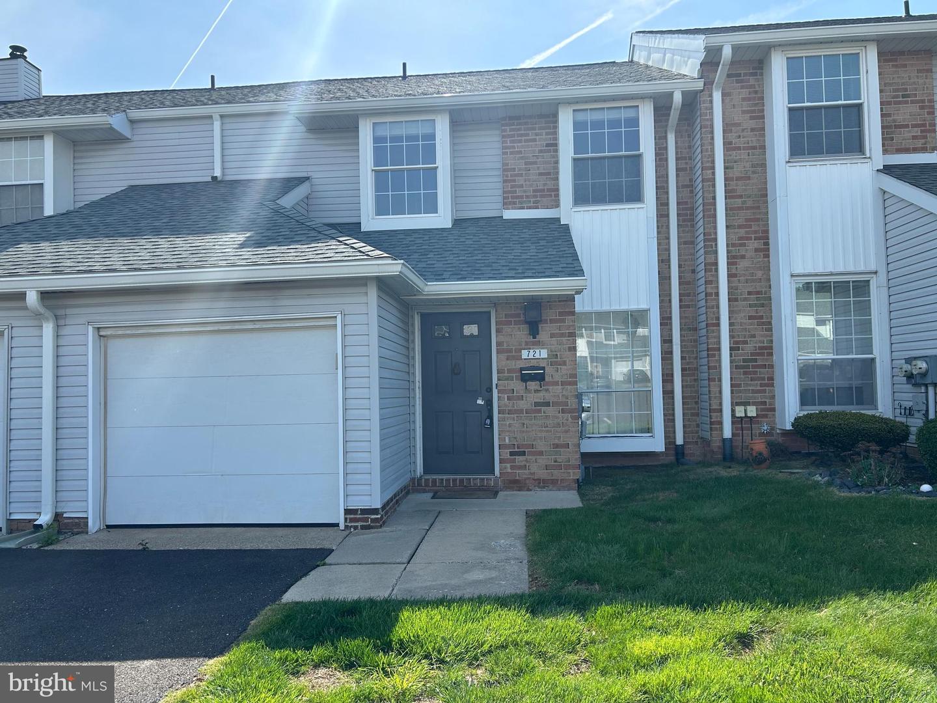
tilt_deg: +2.5
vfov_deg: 53.1
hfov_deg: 67.3
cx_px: 468
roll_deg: +1.3
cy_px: 352
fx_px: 704
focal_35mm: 26
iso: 50
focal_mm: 5.7
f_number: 1.5
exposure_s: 1/2353
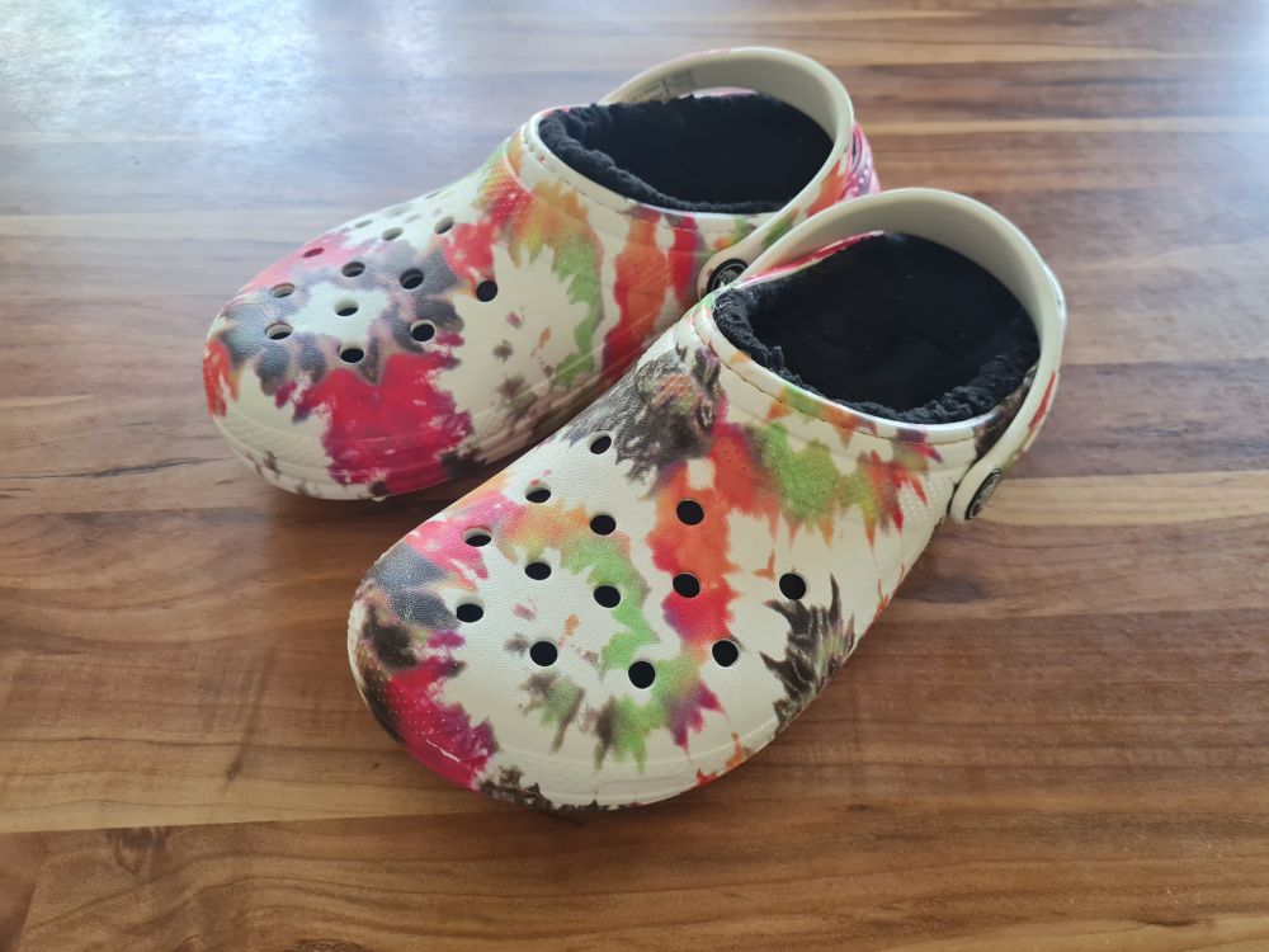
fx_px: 953
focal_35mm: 26
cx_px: 634
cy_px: 476
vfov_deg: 53.1
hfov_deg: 67.3
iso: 200
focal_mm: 5.4
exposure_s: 1/50
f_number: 1.8
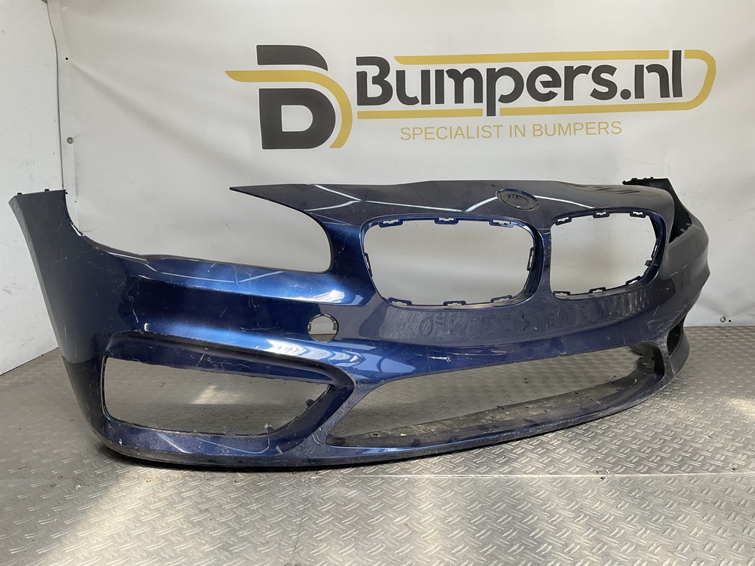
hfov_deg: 61.7
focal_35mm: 29
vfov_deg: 48.2
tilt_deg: -9.3
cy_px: 283
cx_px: 378
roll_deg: +0.4
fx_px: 633
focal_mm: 3
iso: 16
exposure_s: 1/342
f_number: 1.8
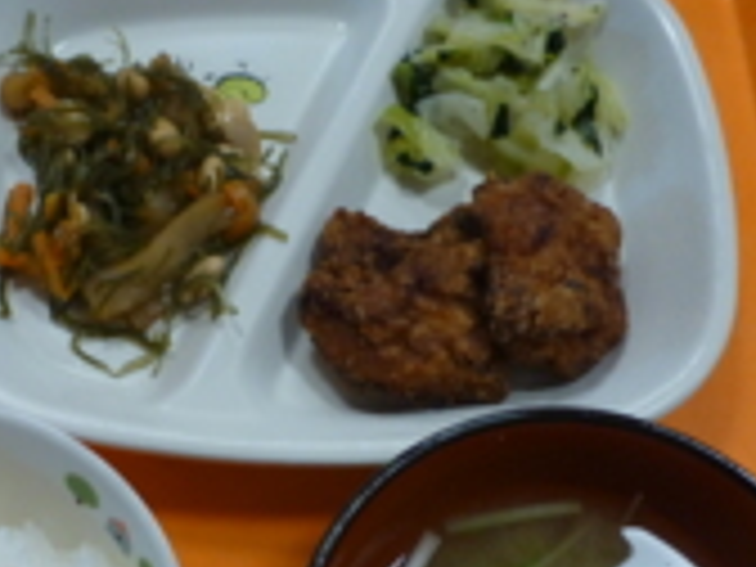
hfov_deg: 36.6
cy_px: 486
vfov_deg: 27.2
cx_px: 274
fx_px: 1136
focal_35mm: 52
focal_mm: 4.3
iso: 320
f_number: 3.3
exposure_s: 1/60
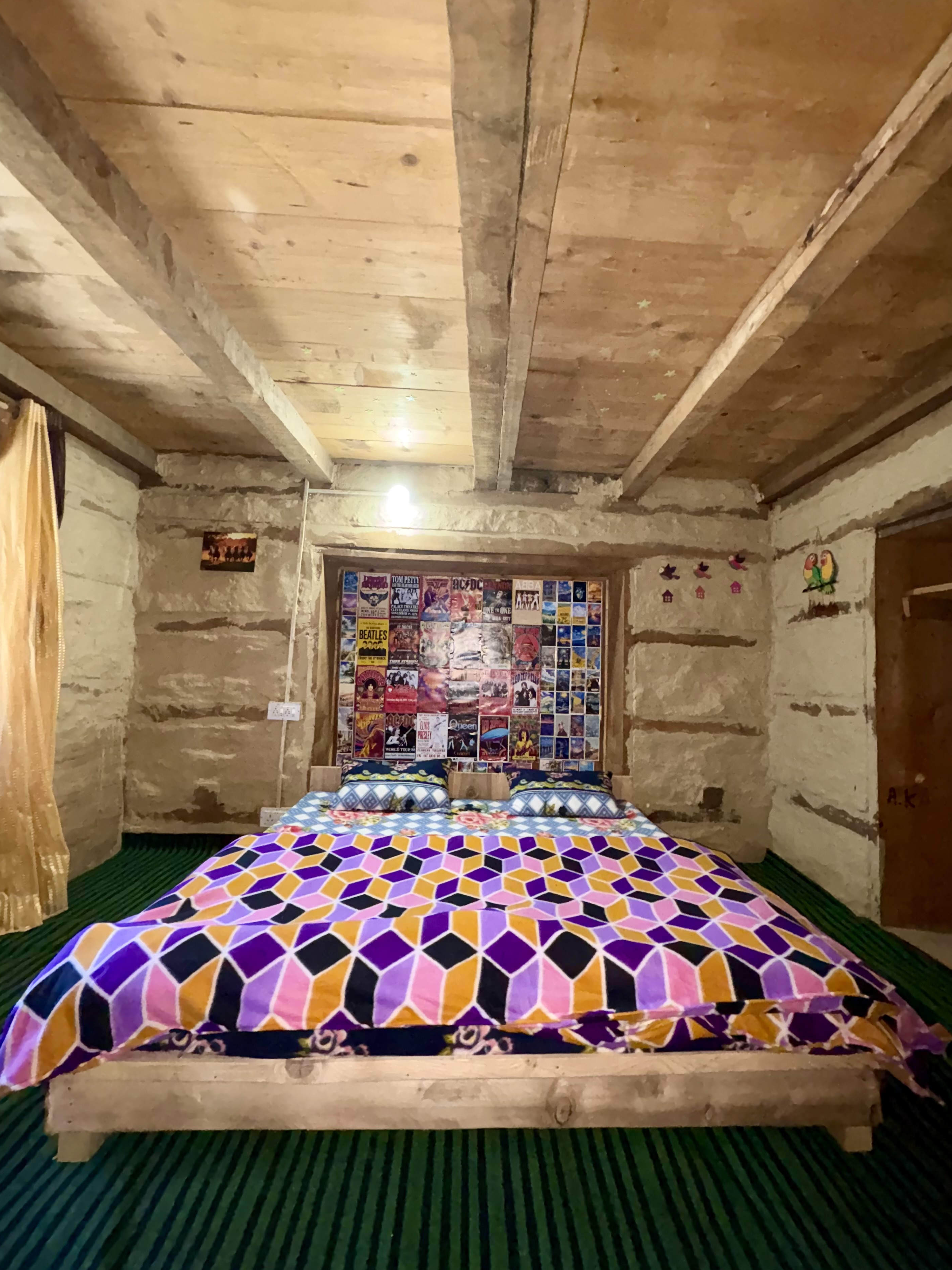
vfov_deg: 98.2
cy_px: 628
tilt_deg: +5.3
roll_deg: -1.2
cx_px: 492
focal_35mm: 15
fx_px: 550
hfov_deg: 81.7
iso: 250
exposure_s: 1/25
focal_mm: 2.22
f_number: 2.2
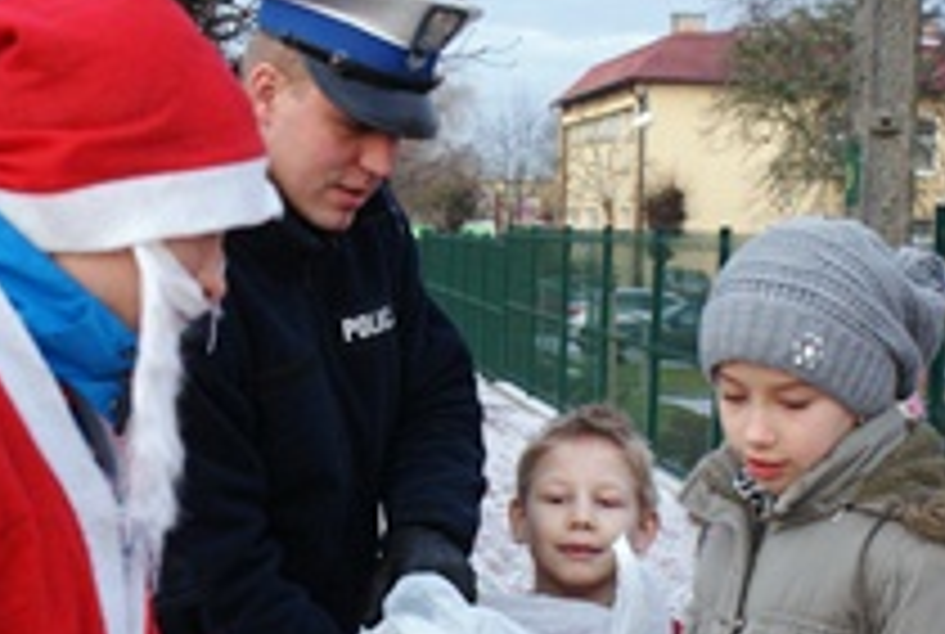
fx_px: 2948
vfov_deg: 12.2
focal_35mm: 112
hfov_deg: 18.2
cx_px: 423
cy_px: 495
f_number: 5.6
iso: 320
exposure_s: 1/60
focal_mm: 35
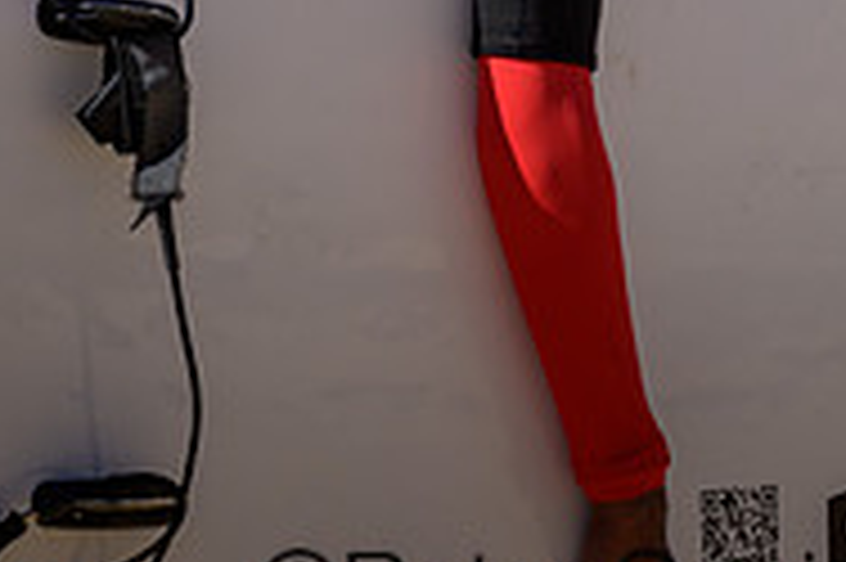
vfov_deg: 0.5
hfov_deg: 0.8
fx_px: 60200
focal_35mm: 2564
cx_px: 655
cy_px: -187
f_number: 6.3
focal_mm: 800
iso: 360
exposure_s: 1/2000
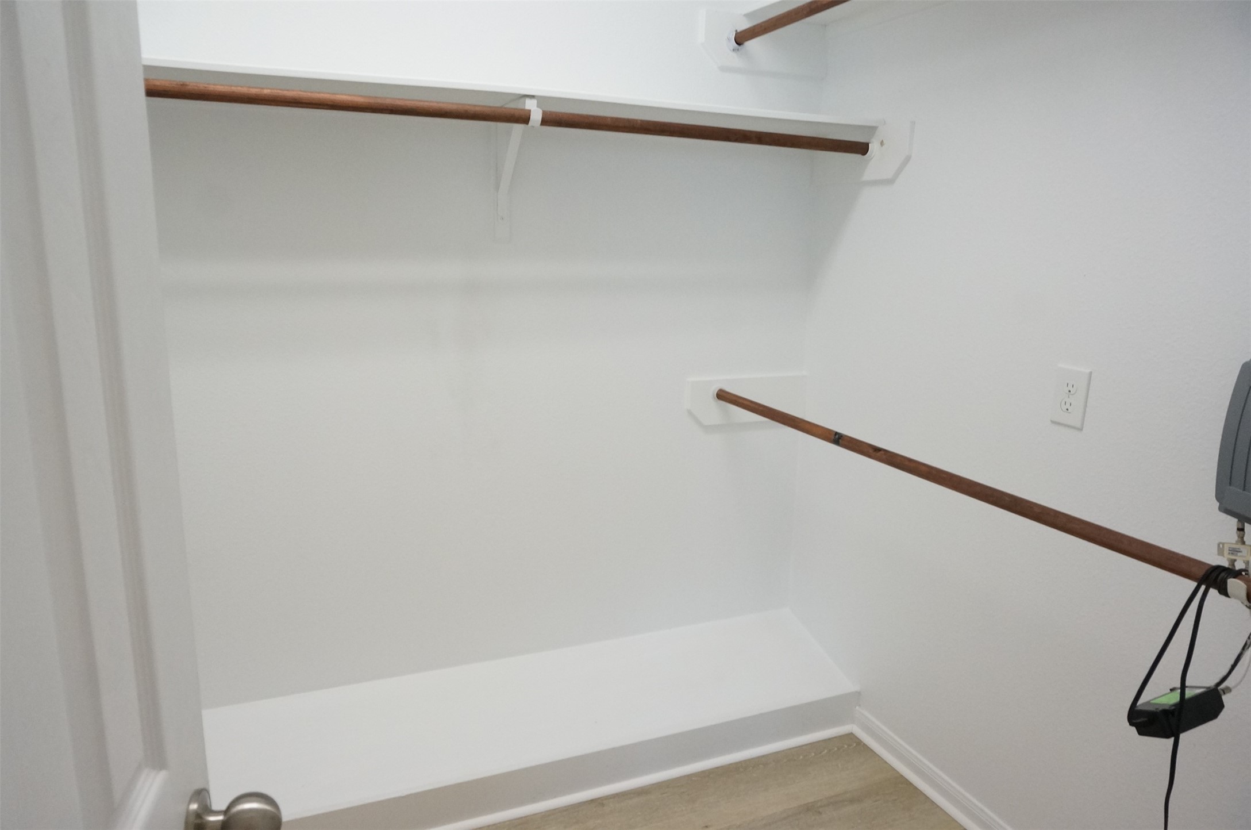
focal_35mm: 24
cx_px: 626
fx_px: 833
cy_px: 415
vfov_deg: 53.0
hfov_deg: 73.8
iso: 2000
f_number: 6.3
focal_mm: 16
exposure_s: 1/60
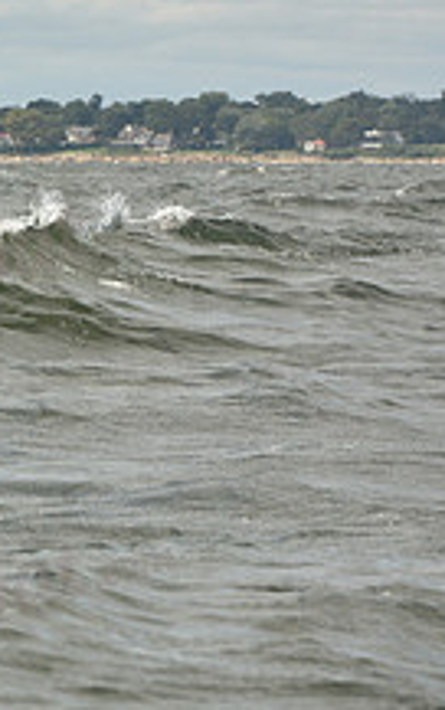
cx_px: -455
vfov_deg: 5.7
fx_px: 7127
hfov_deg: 3.5
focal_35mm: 368
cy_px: 149
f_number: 10
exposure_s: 1/800
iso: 250
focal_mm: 135
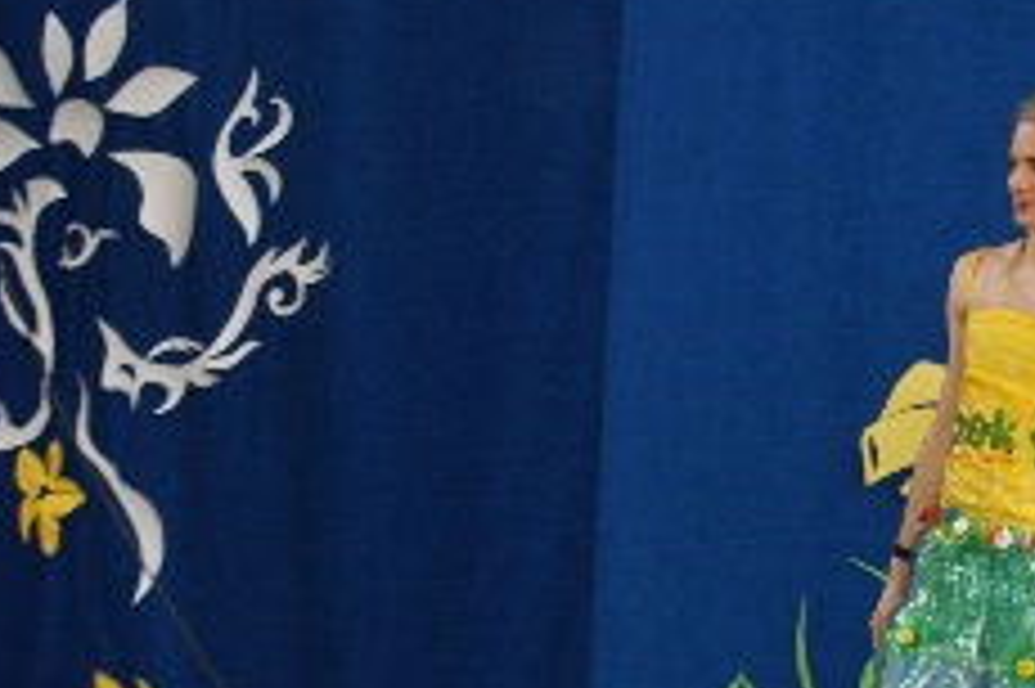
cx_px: 1080
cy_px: 497
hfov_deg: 13.8
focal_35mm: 146
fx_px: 4206
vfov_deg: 9.3
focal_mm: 35
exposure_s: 1/60
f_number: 5.6
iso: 400
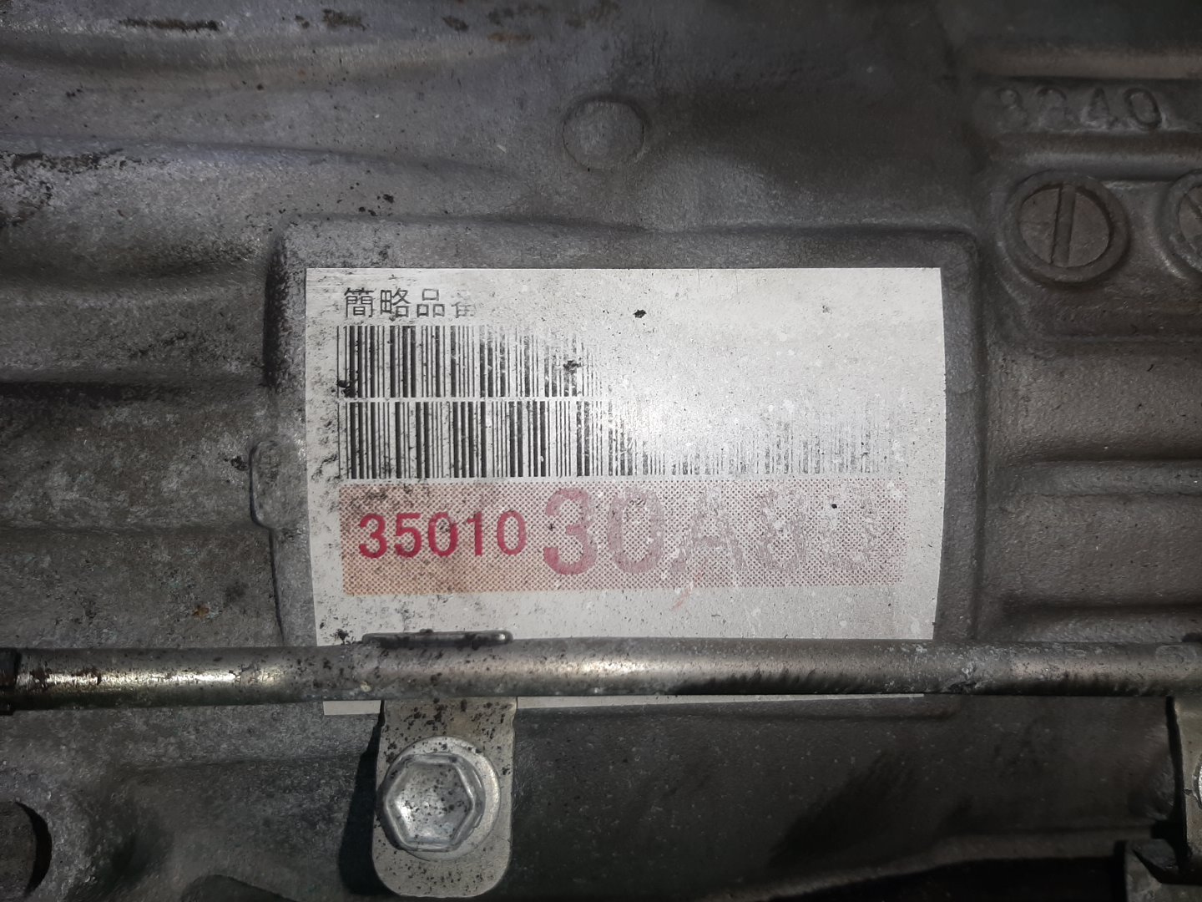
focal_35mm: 26
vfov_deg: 53.1
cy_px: 451
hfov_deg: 67.3
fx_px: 903
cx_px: 601
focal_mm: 3.93
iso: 40
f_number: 1.7
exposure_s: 1/103
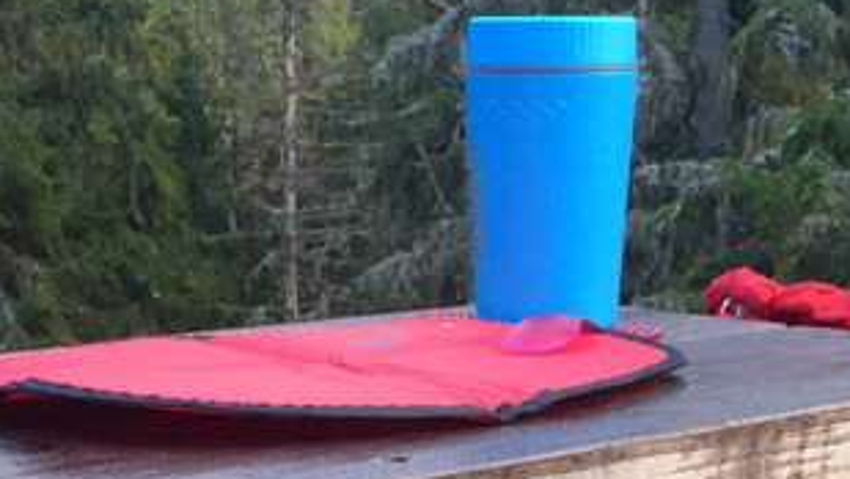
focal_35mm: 98
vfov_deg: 11.9
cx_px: 391
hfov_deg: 21.8
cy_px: 694
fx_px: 2209
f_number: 2.2
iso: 50
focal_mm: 4.15
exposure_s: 1/33
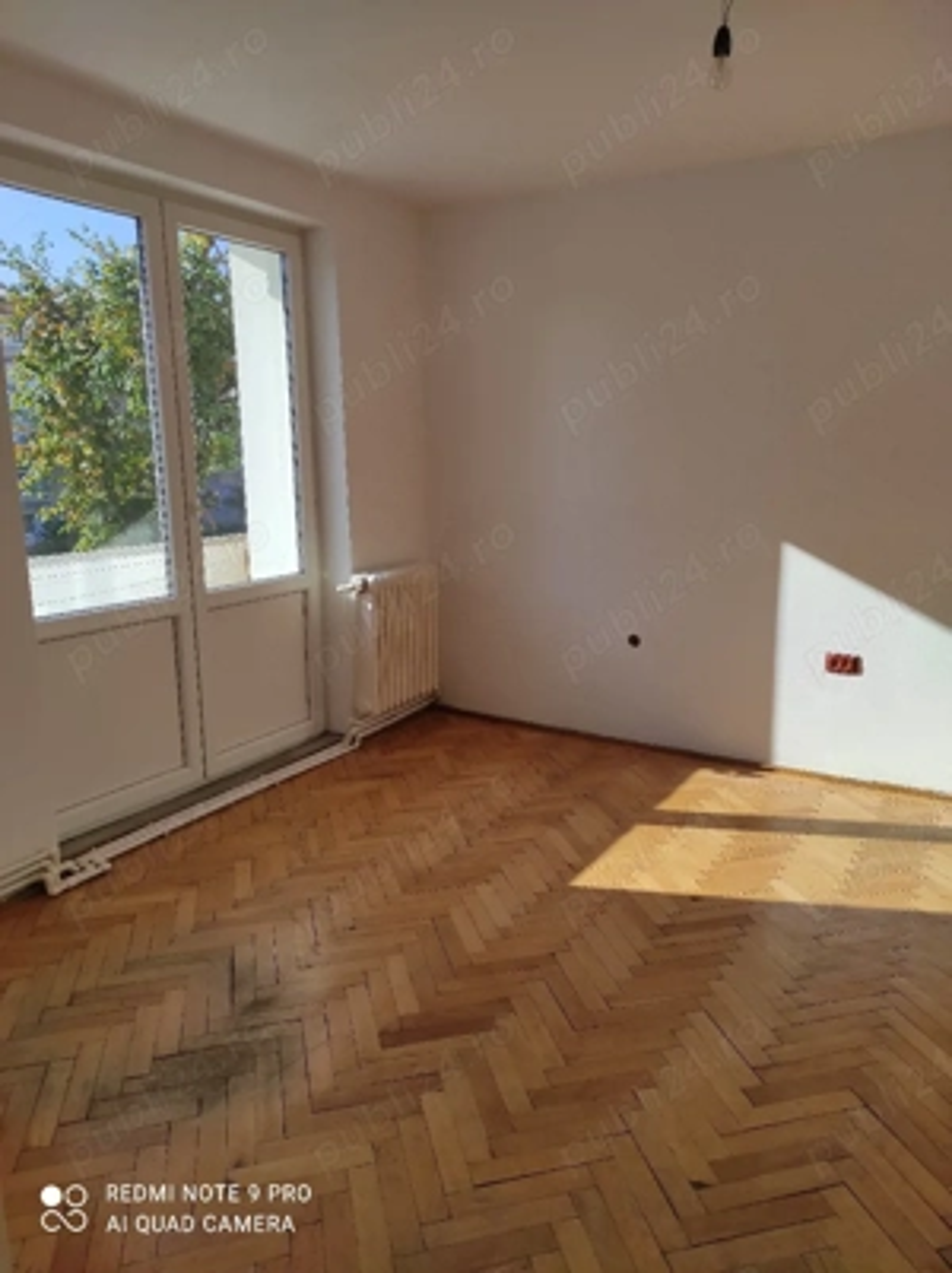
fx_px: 918
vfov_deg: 69.4
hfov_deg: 54.8
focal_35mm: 25
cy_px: 636
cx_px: 476
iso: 100
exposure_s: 1/1429
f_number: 1.89
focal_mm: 5.43
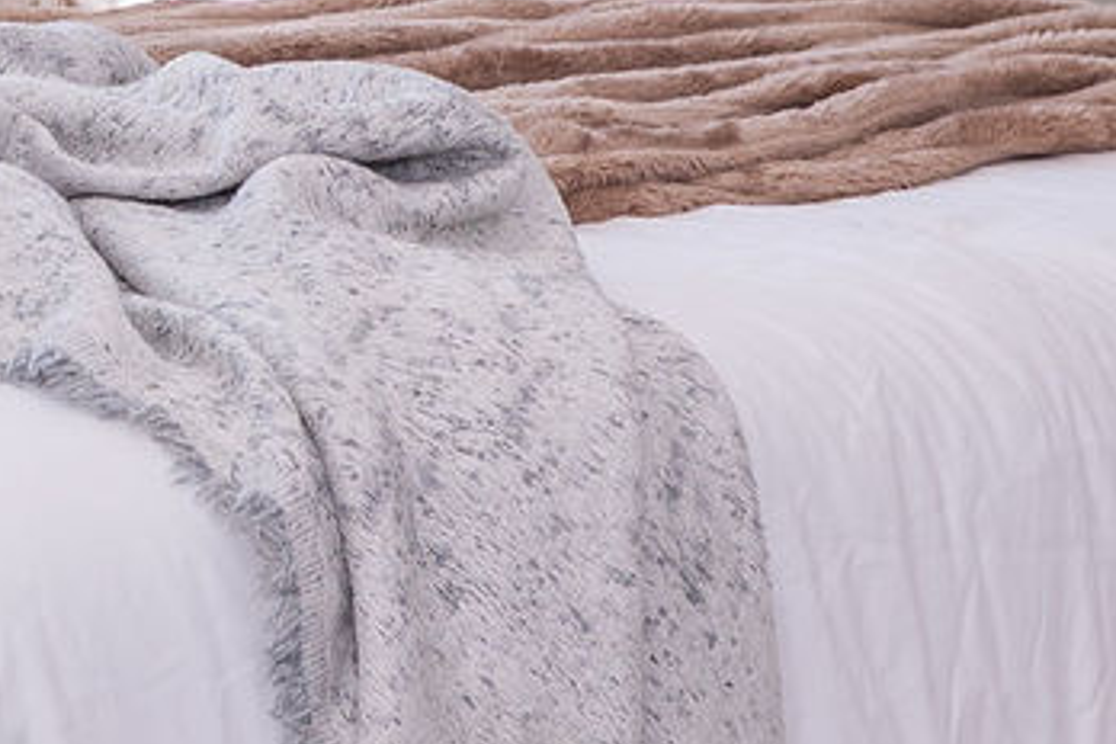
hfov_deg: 13.8
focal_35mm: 141
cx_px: -446
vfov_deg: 9.6
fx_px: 4371
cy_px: -199
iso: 200
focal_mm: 24
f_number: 5
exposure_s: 1/200
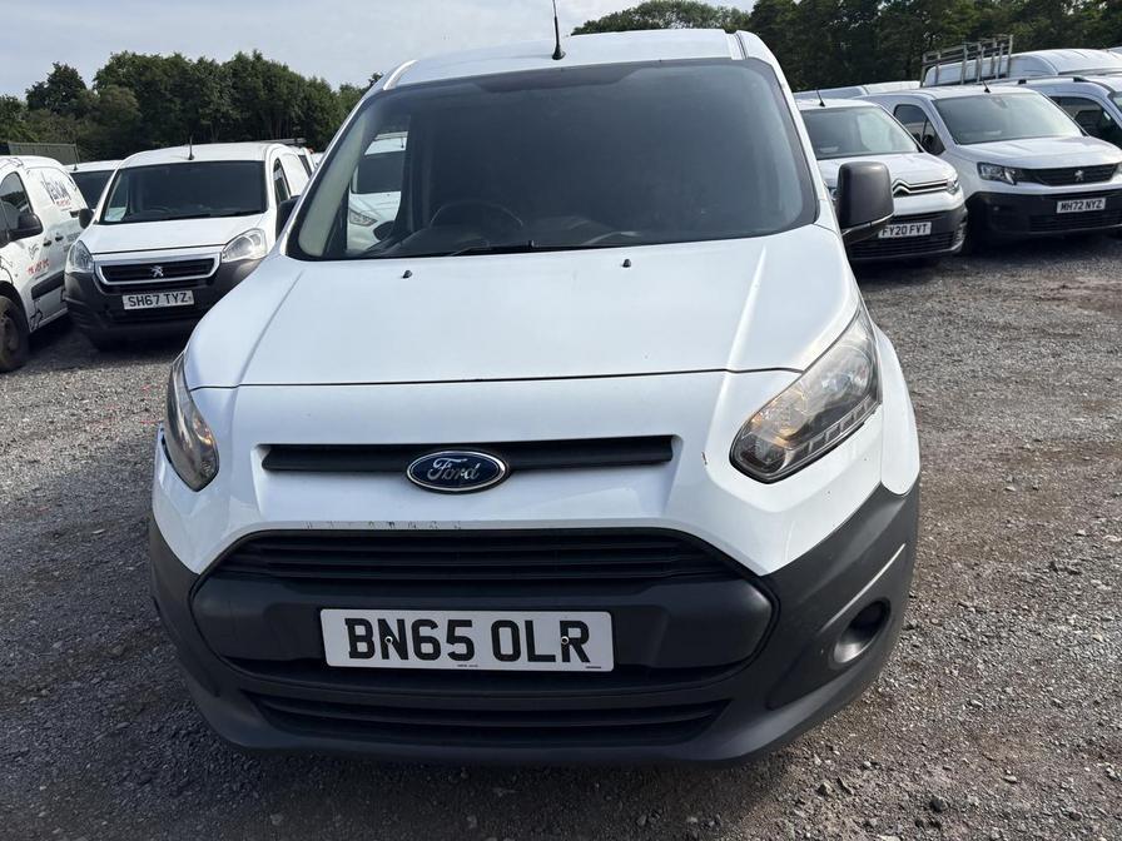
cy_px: 420
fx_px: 843
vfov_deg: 53.1
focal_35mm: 26
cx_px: 561
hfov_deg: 67.3
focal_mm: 5.96
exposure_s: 1/4065
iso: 50
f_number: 1.6
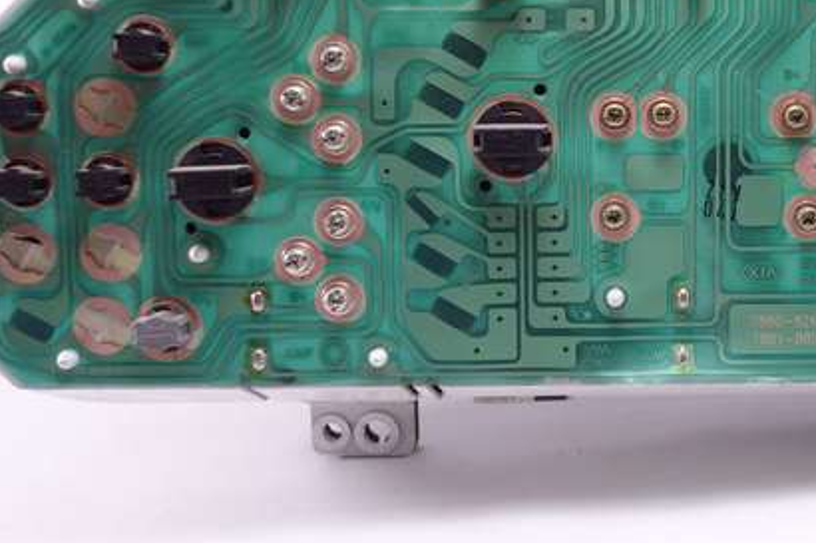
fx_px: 1359
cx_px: 697
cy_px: 169
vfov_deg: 22.5
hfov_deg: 32.2
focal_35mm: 60
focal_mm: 11.75
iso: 125
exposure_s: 1/50
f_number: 2.2
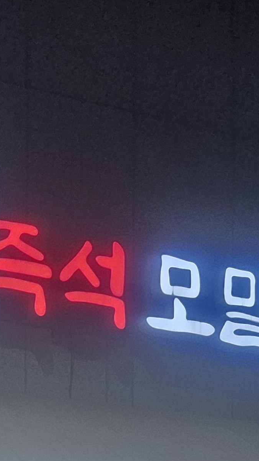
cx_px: -37
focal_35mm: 83
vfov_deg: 21.3
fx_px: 1014
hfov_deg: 14.2
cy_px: 704
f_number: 1.8
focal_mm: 5.4
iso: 125
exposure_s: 1/120
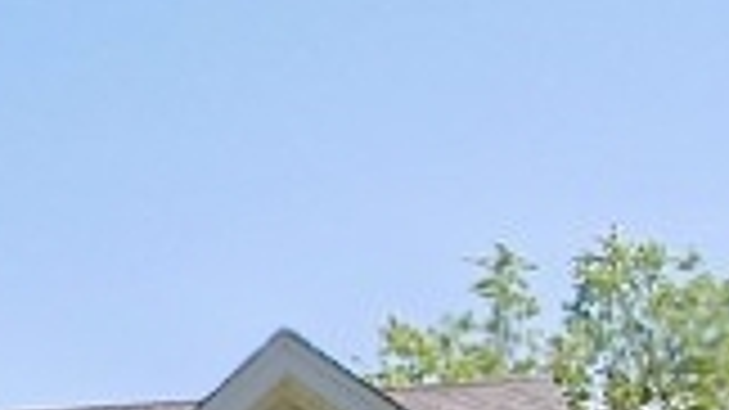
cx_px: -526
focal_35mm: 129
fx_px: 2493
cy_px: 897
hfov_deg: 14.8
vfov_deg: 8.7
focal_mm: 5
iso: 50
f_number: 6.3
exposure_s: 1/125
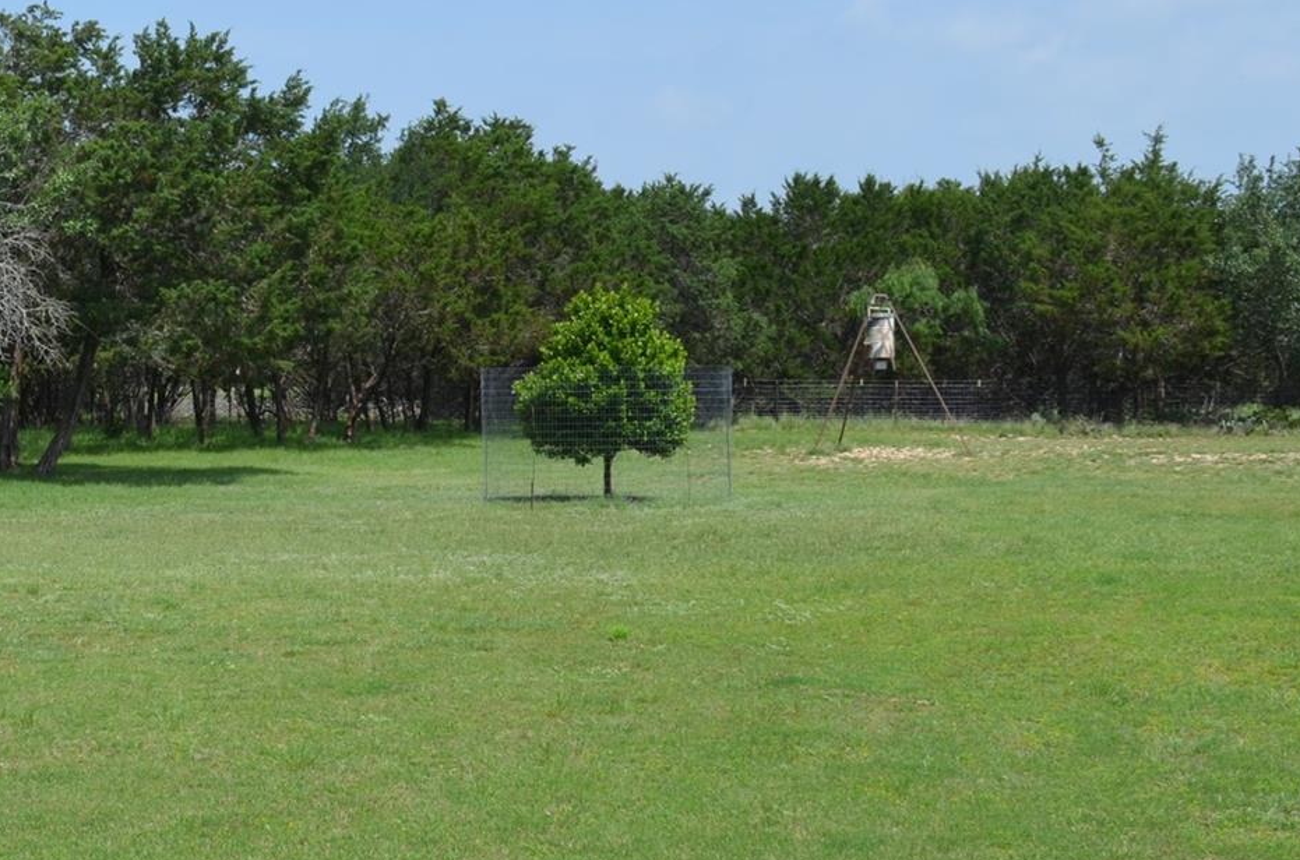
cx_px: 108
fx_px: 2378
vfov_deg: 20.5
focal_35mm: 66
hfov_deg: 29.2
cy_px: 384
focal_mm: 20
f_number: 8
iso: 100
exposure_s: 1/250
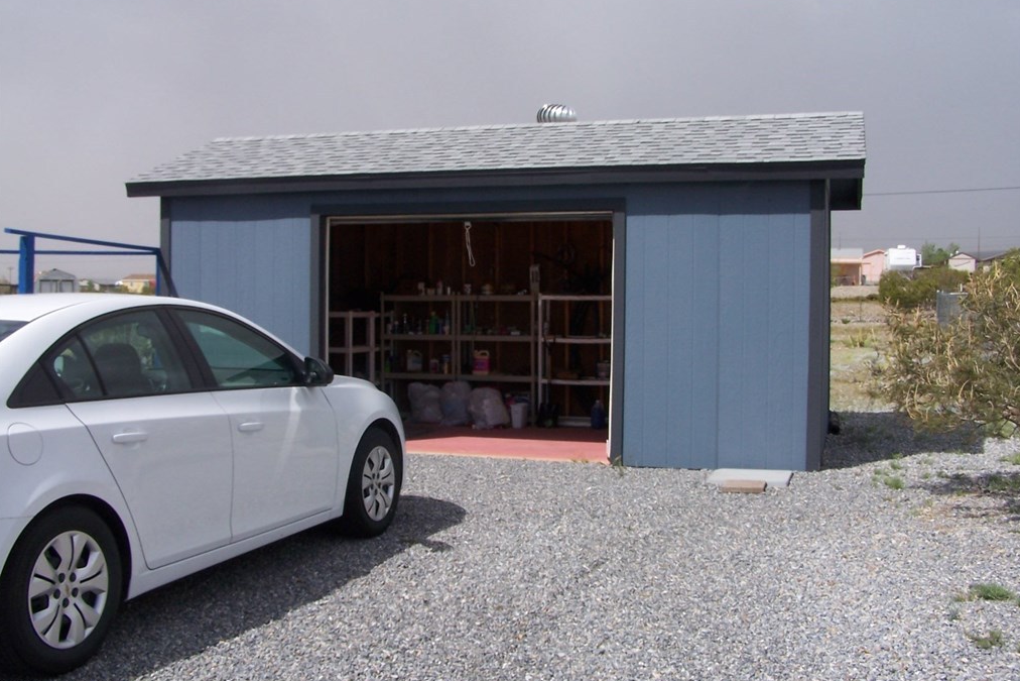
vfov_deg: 33.4
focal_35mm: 40
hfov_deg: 48.5
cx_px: 510
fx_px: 1133
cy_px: 324
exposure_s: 1/500
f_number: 5.6
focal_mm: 6.3
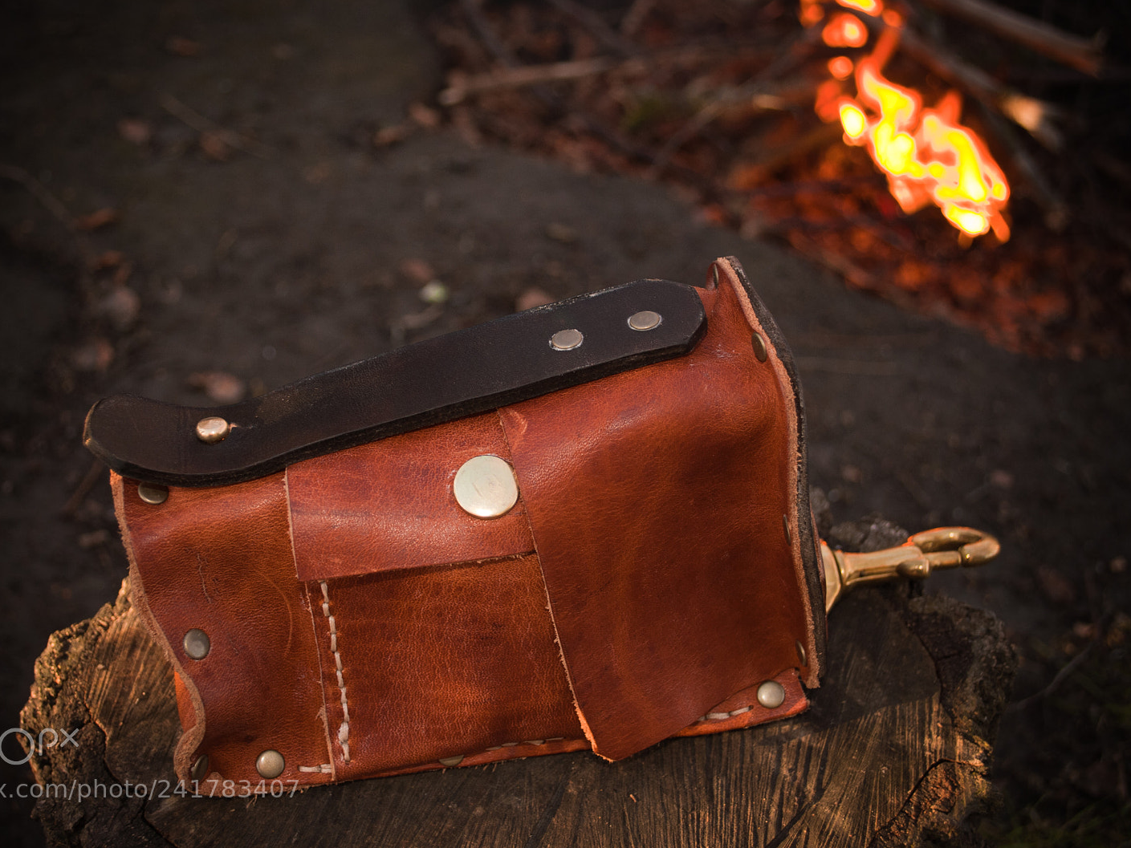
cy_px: 422
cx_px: 522
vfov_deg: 30.5
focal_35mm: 48
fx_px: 1554
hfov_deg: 40.0
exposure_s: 1/50
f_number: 4.5
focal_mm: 29
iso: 100
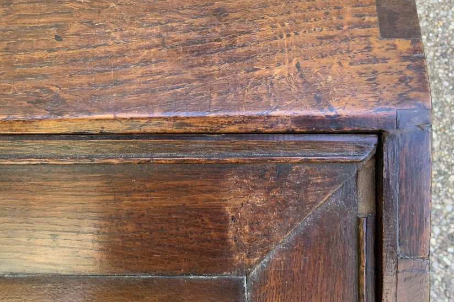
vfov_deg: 30.4
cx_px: 225
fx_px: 555
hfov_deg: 44.5
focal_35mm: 44
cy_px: 118
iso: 50
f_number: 1.8
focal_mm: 3
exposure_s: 1/60
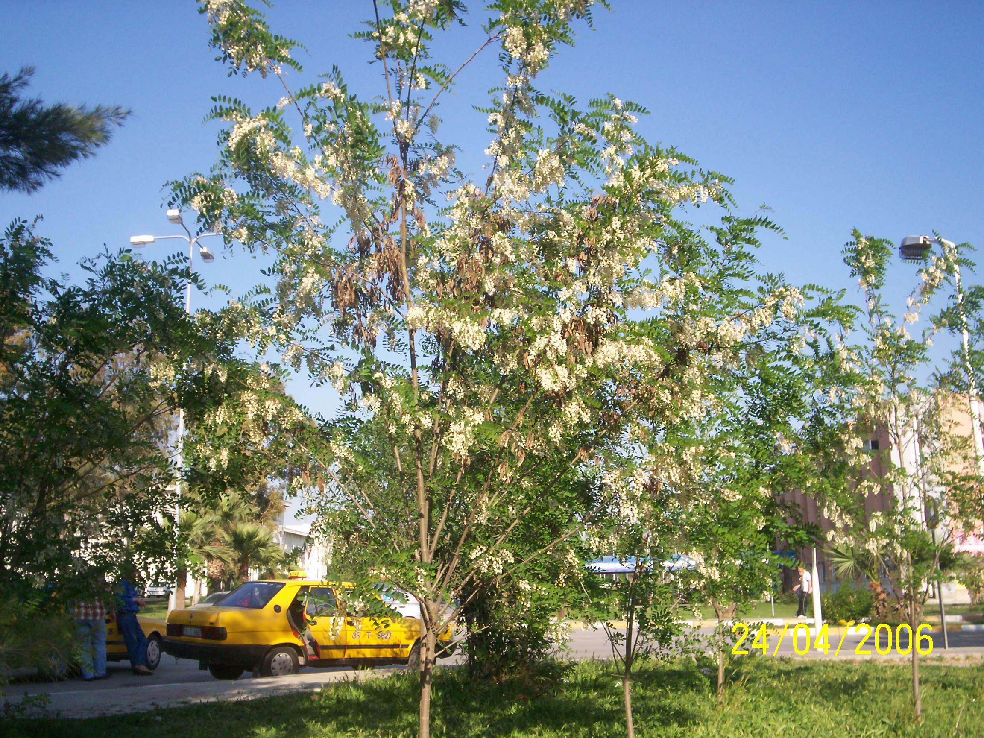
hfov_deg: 51.4
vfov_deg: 39.7
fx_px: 1023
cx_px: 492
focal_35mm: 36
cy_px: 369
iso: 100
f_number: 4.5
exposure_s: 1/416
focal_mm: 5.9
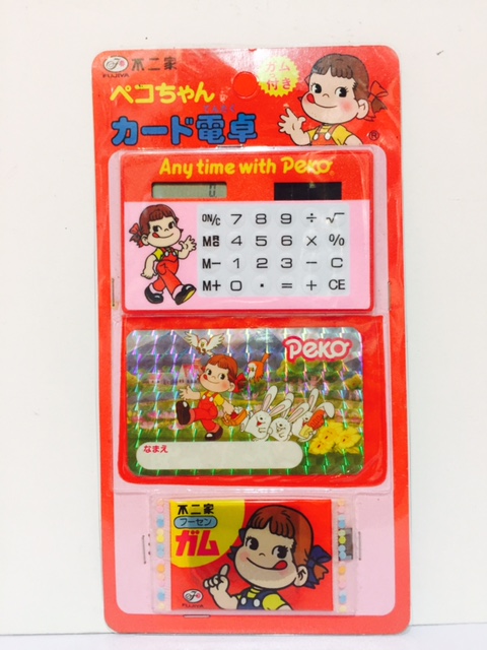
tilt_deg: -4.8
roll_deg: +1.4
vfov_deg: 61.7
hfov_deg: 48.2
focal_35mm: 29
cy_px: 325
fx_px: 544
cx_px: 244
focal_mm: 4.15
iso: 160
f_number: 2.2
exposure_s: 1/33
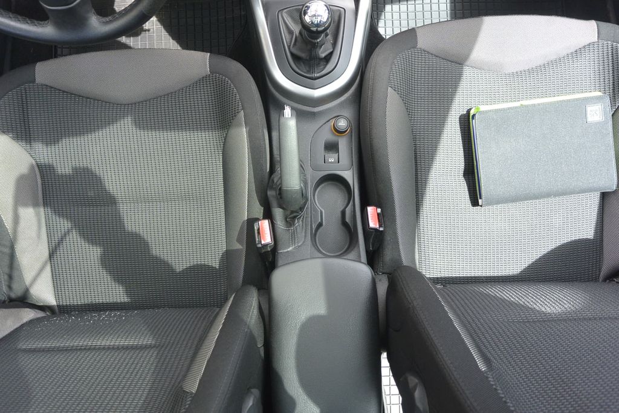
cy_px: 206
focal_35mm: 27
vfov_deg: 47.9
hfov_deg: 67.4
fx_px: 464
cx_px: 310
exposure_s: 1/250
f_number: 4
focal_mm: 10
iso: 200
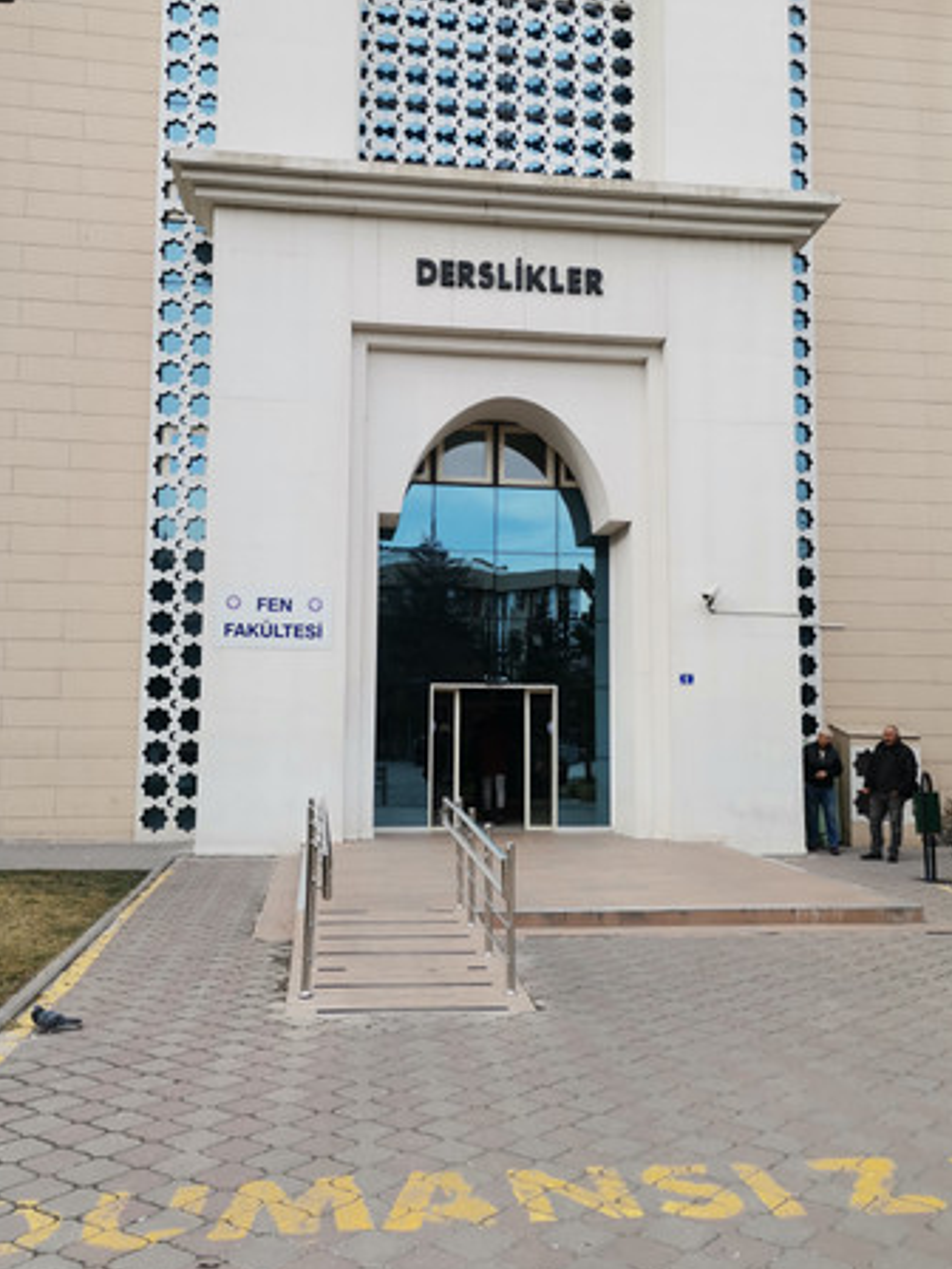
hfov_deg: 48.2
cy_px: 632
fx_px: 1063
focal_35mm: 29
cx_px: 477
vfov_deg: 61.7
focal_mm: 4.75
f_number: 1.8
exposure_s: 1/612
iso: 50
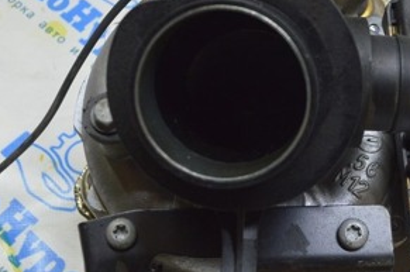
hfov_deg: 30.5
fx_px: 750
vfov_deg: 20.5
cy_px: 87
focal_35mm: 66
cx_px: 248
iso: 400
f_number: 5.6
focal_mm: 20
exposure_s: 1/20
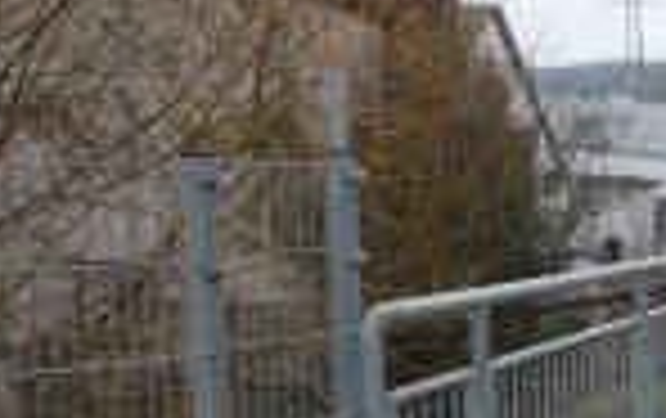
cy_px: 373
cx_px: 972
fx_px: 2000
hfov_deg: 17.2
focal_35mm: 110
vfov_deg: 11.9
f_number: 3.3
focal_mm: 5.2
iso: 100
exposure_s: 1/100
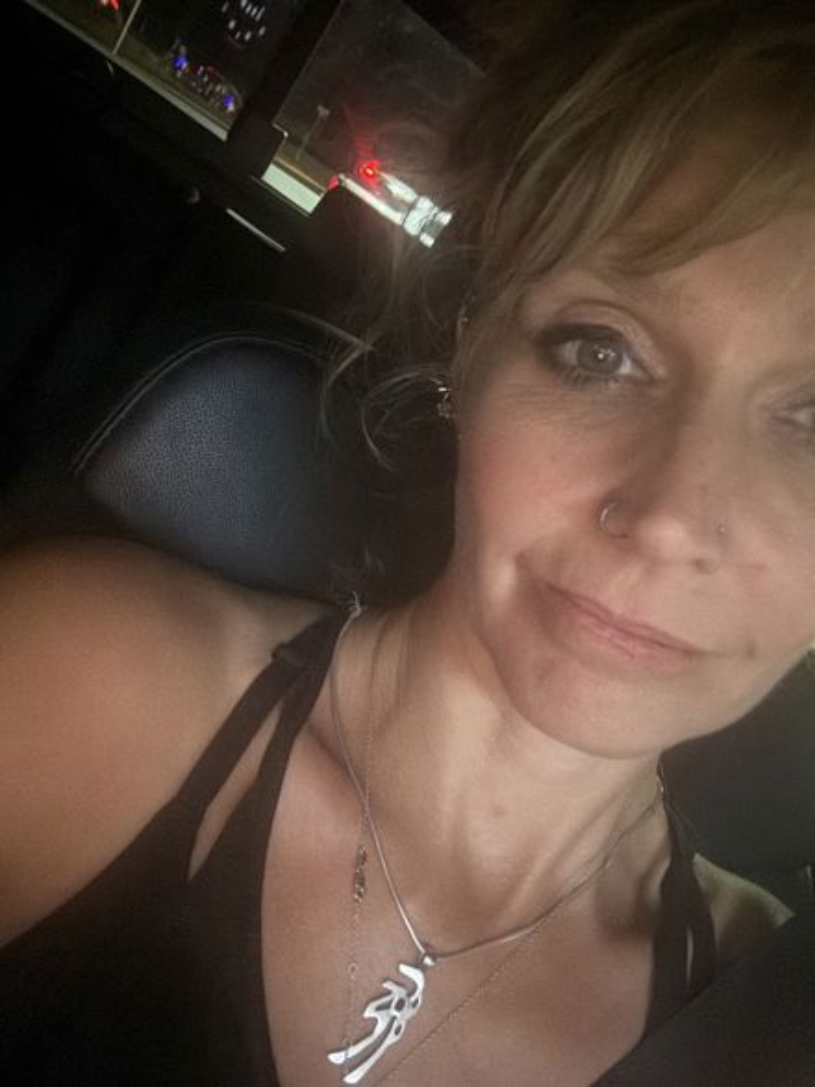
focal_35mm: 30
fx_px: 942
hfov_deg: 46.8
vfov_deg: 60.0
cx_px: 408
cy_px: 544
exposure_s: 1/15
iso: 2500
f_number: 1.9
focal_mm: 2.69
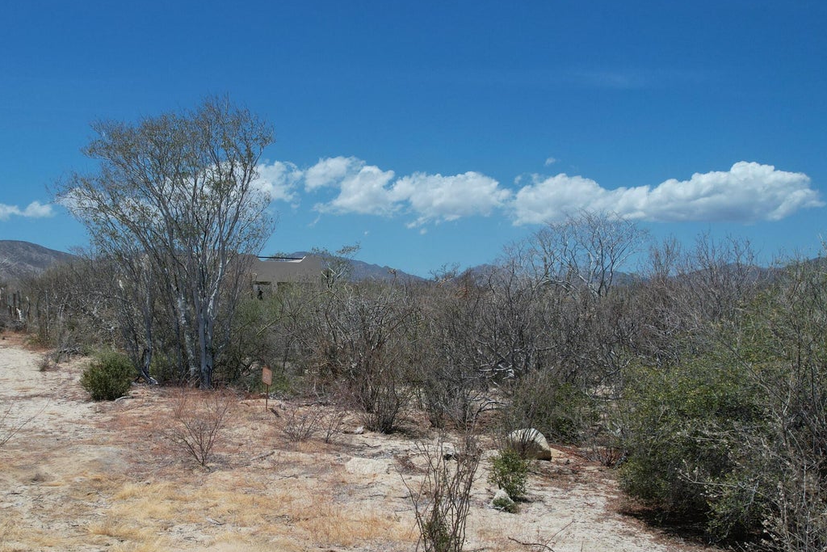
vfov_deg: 39.7
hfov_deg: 57.0
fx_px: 758
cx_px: 355
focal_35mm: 33
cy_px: 352
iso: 100
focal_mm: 8.38
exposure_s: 1/3000
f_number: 2.8
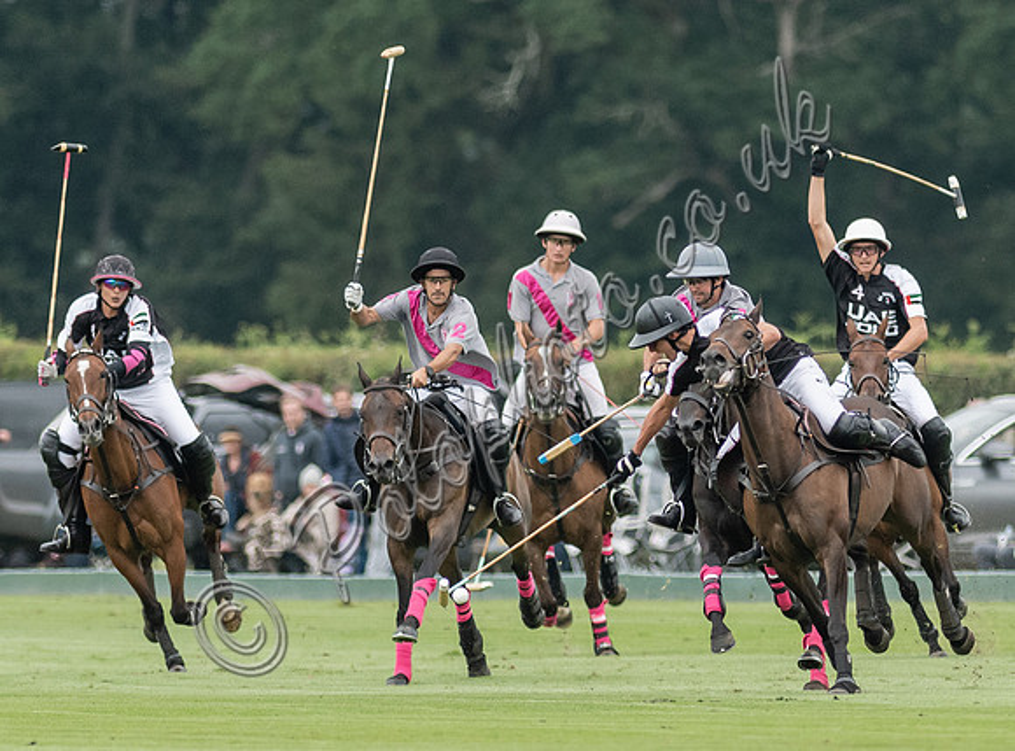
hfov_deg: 2.0
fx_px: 29123
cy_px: 526
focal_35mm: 998
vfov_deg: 1.5
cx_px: 751
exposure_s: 1/5000
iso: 640
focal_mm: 300
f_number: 2.8
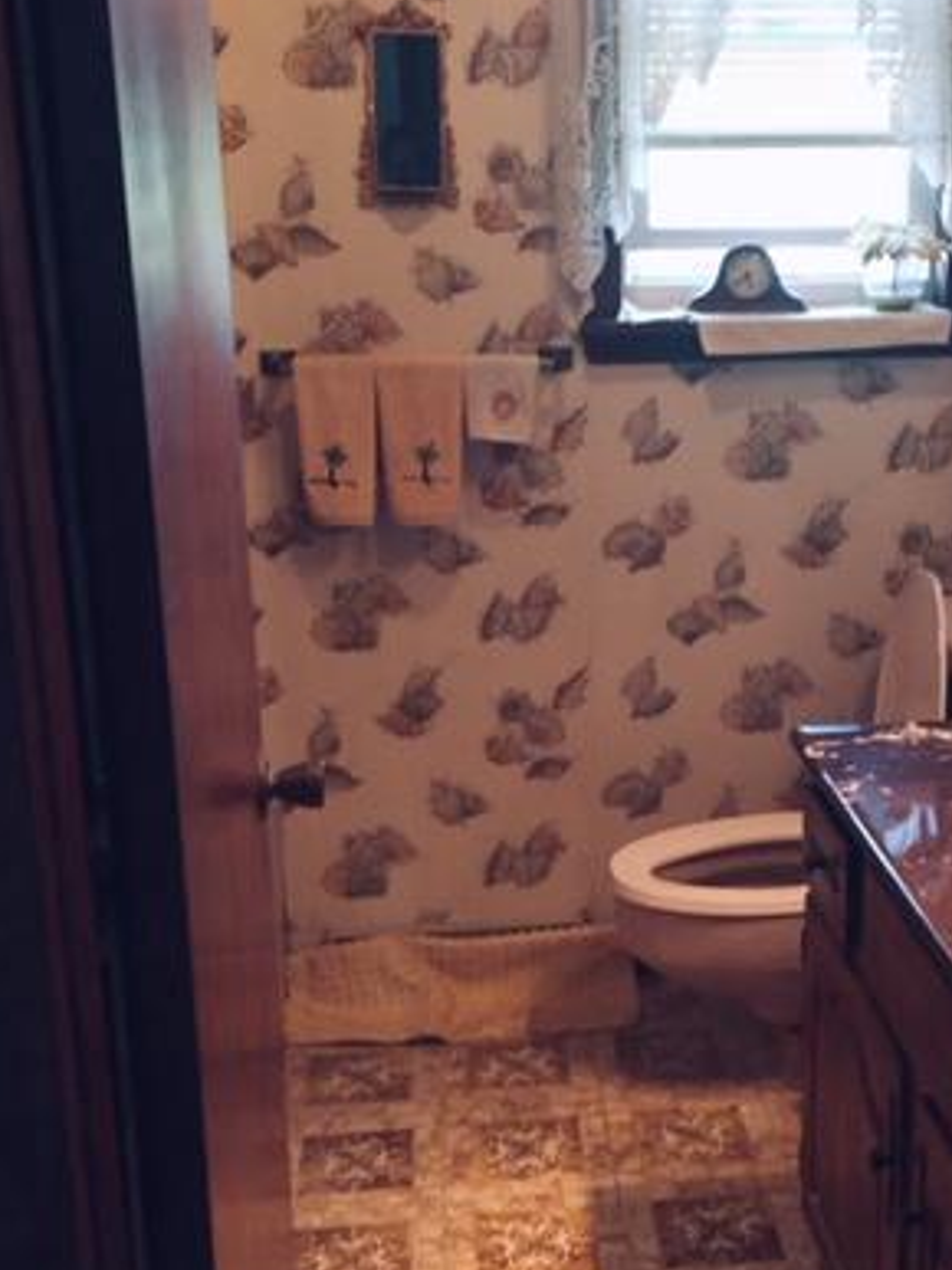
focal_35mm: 48
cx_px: 666
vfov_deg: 39.6
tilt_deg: -17.9
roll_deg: -0.8
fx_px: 1761
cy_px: 683
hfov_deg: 29.9
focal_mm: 4.15
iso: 125
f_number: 2.2
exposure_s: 1/30
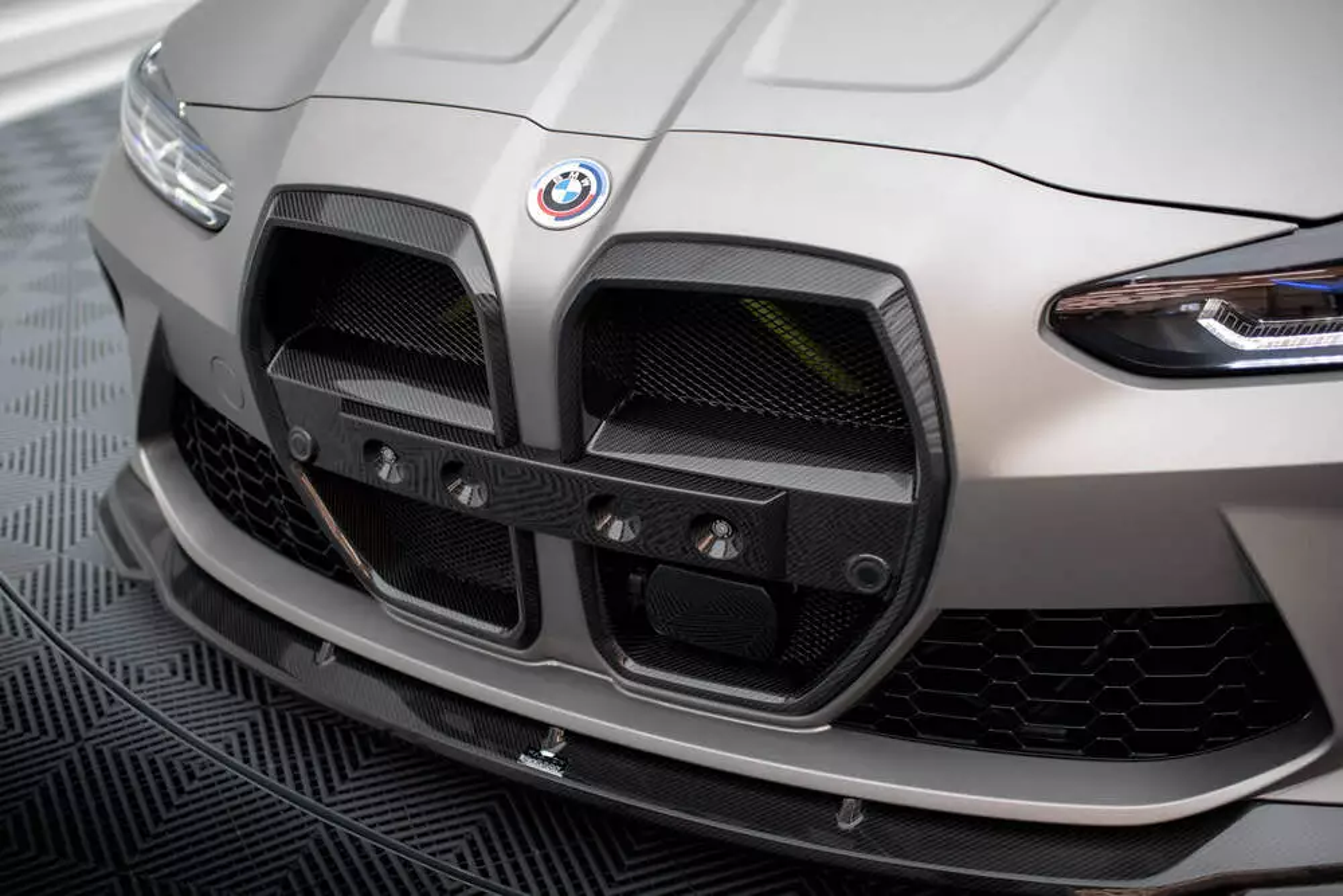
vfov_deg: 36.6
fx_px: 1356
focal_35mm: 36
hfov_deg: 52.7
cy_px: 433
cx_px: 648
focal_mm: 35
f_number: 2.5
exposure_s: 1/125
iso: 500
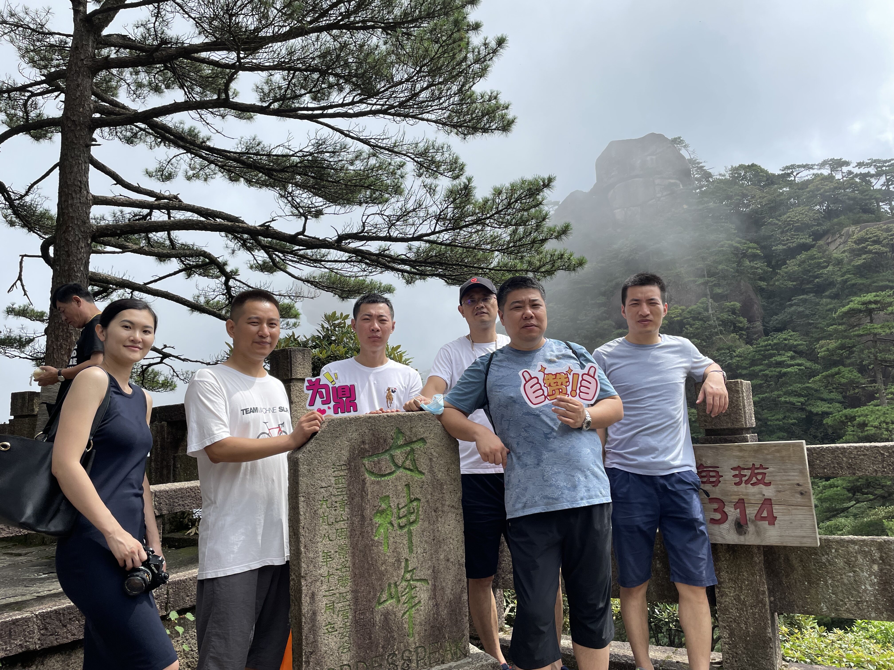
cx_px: 447
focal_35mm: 26
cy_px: 335
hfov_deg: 67.3
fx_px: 671
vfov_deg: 53.1
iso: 32
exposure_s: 1/2882
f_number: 1.6
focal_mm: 4.2
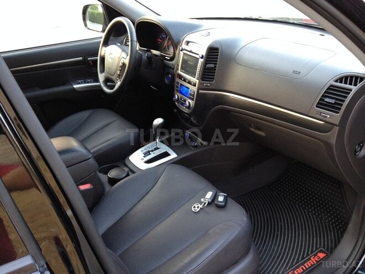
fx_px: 369
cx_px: 182
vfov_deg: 40.7
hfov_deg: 52.6
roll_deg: +1.6
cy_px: 137
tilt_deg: -26.3
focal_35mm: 35
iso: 160
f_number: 2.4
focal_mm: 4.28
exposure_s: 1/20
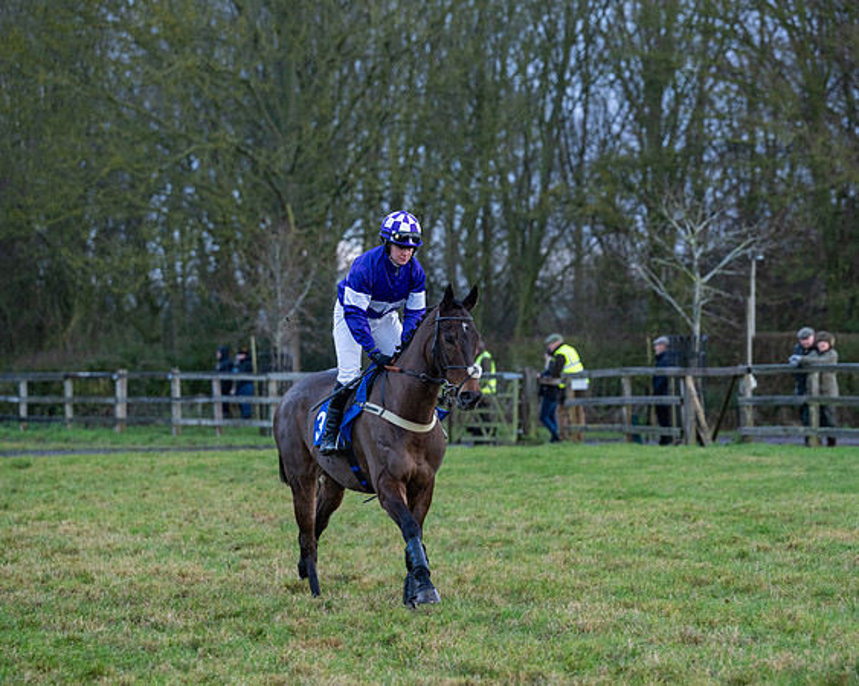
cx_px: 444
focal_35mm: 158
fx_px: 4007
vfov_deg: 9.8
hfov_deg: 12.2
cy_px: 343
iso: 800
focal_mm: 140
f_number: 4
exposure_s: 1/500
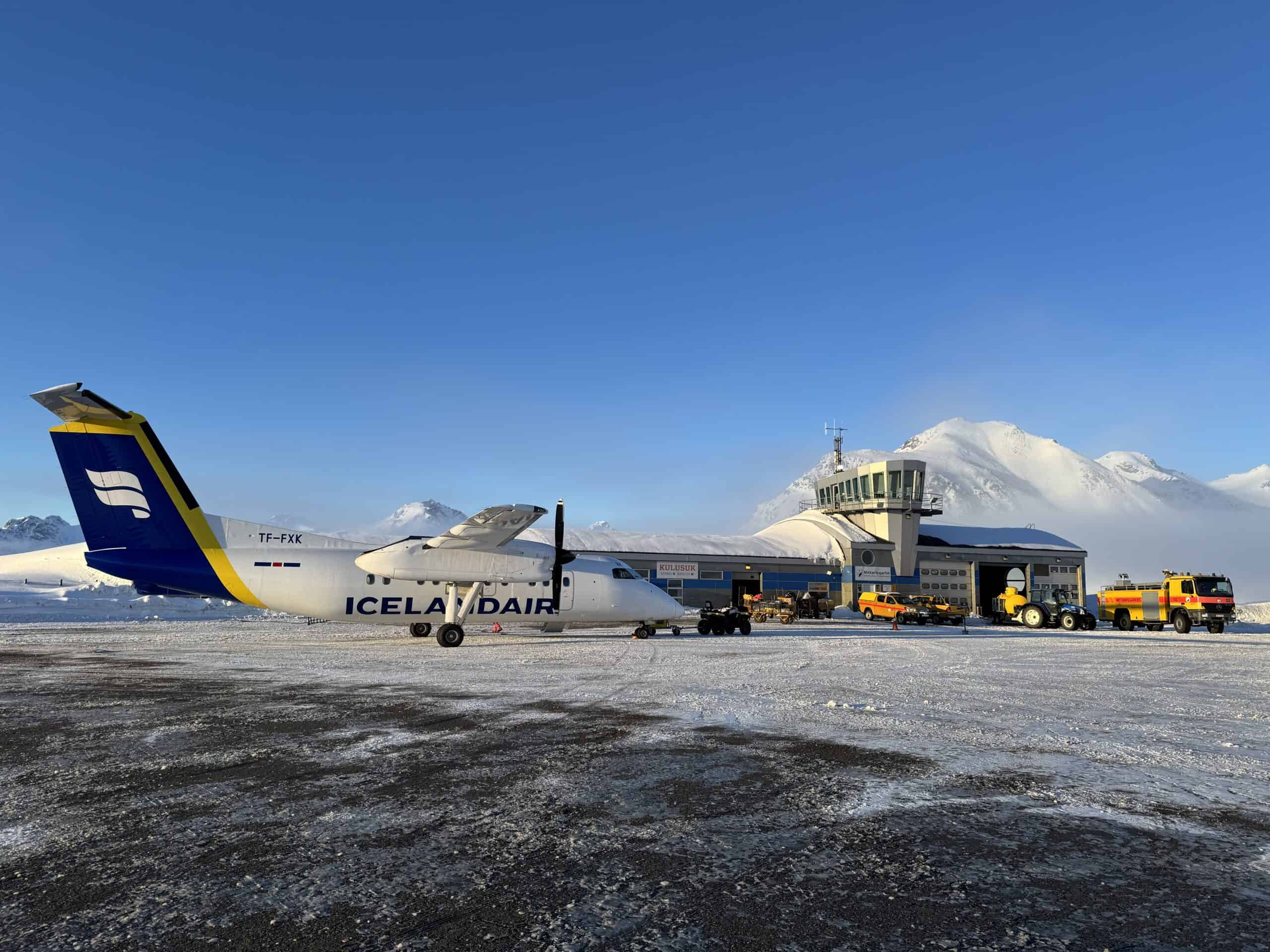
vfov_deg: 56.8
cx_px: 635
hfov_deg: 71.6
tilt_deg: +7.4
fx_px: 881
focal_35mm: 24
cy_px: 476
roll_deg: -0.7
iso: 80
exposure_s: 1/3247
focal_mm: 6.76
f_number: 1.78
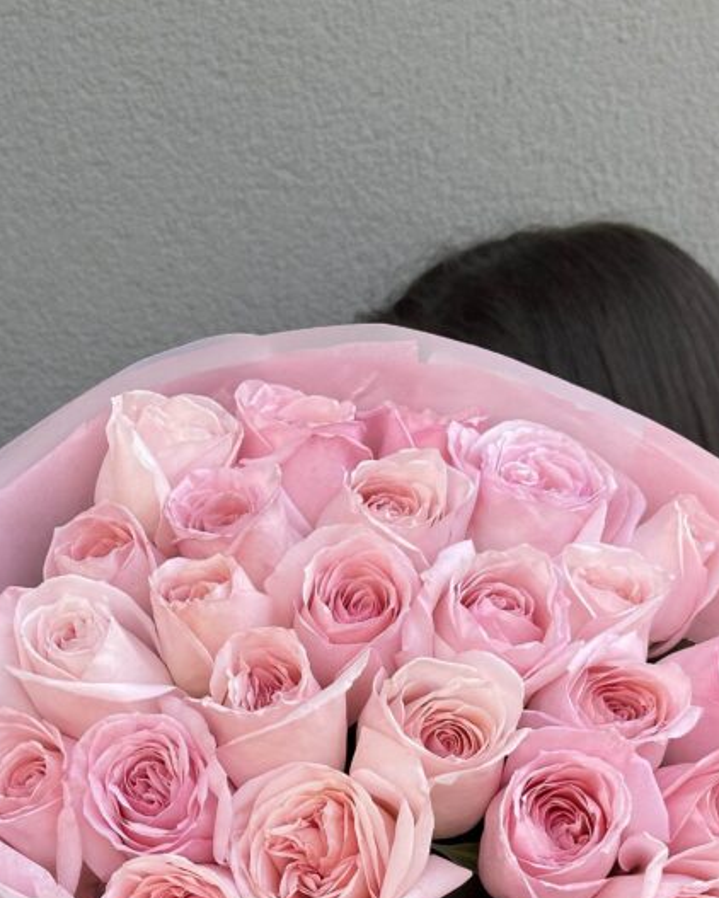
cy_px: 815
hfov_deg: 16.9
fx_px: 2419
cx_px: 382
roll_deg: -1.1
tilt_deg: -13.6
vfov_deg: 20.6
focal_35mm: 91
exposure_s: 1/810
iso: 64
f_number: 1.8
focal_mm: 6.9
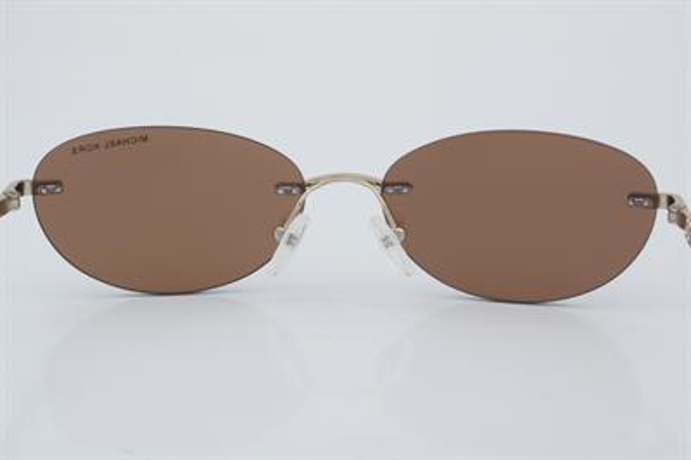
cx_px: 346
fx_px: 1582
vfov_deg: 16.5
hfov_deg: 24.6
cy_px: 230
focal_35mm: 82
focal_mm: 55
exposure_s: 1/4
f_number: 32
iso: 100
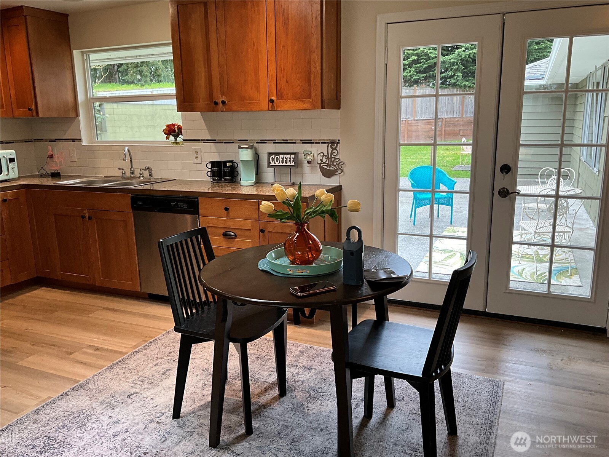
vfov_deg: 48.2
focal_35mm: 29
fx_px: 510
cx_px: 304
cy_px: 228
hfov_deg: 61.7
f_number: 1.8
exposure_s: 1/120
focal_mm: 3
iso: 64
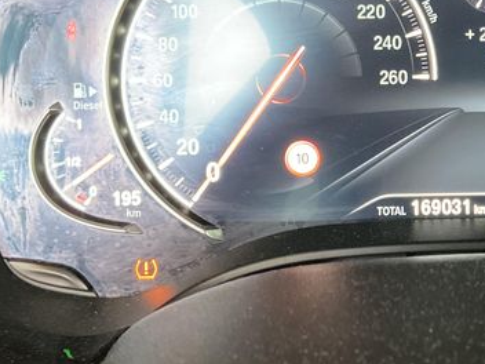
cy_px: 120
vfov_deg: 22.2
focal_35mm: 66
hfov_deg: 28.1
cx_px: 451
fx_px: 925
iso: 320
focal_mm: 3
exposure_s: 1/41
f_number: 1.8
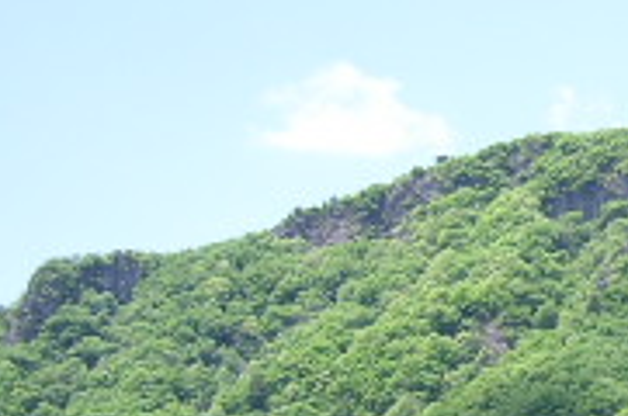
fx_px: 2246
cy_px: 465
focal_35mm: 129
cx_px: 965
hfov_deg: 14.7
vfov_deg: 10.5
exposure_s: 1/500
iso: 50
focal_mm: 5.95
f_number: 2.8
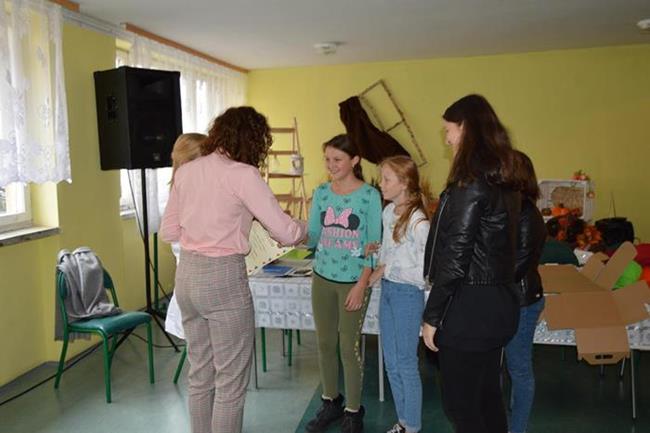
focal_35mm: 33
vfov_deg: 39.9
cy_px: 216
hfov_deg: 57.2
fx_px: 596
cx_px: 325
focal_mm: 22
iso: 560
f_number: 3.5
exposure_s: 1/60
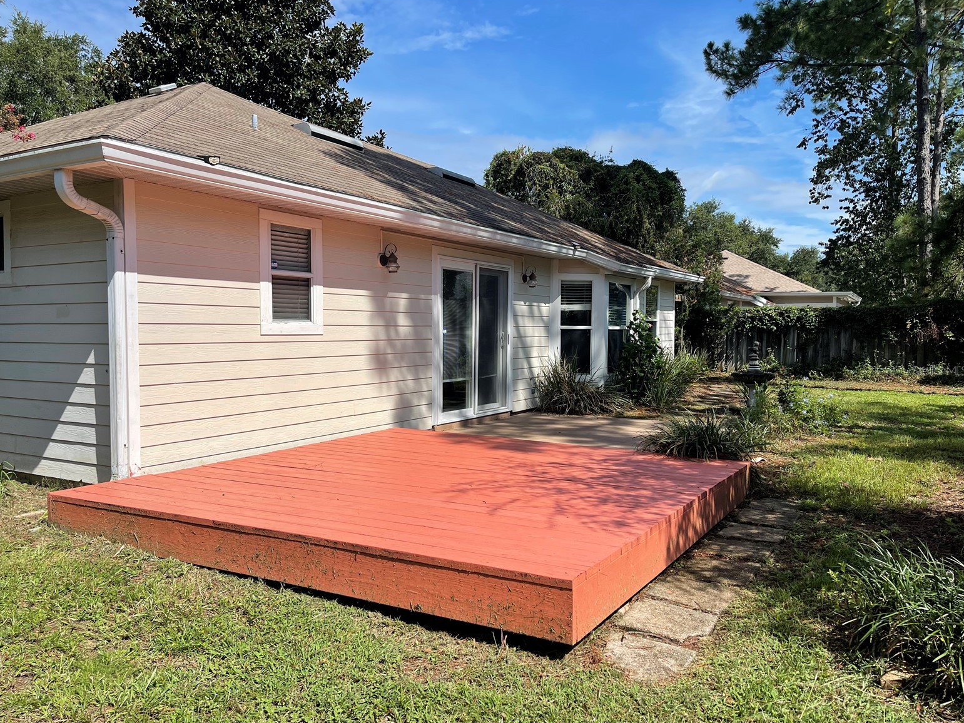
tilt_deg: -3.9
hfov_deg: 65.3
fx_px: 752
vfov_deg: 51.4
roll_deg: +0.3
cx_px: 470
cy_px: 370
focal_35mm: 27
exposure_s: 1/4202
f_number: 1.6
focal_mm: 5.1
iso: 32
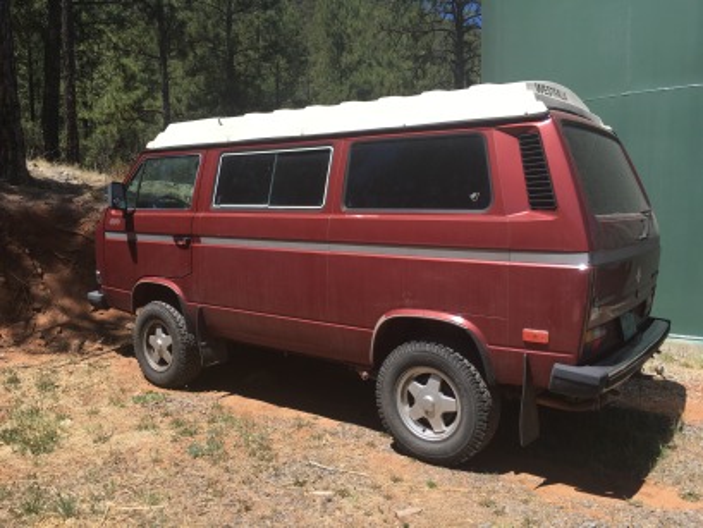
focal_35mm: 29
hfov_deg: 61.6
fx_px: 589
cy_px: 264
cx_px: 352
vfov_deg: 48.3
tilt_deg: -4.5
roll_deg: +0.6
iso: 25
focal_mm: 4.15
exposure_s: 1/962
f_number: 2.2
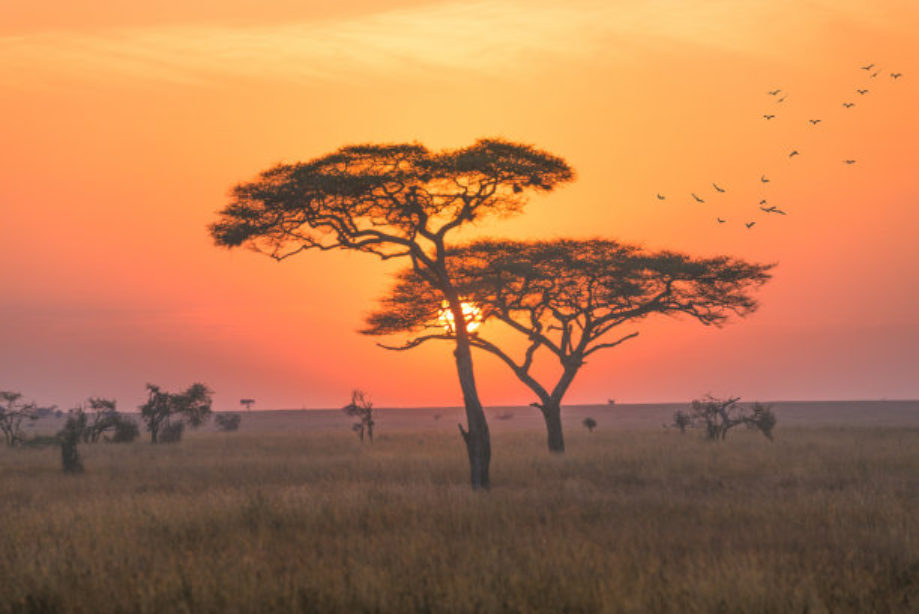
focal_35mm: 180
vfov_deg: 7.6
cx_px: 460
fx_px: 4598
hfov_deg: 11.4
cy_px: 307
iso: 320
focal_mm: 180
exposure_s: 1/250
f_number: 5.6
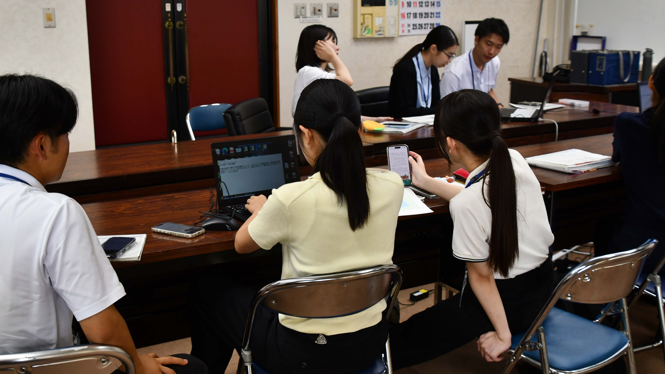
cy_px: 169
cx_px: 333
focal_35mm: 41
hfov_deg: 49.4
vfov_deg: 29.0
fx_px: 723
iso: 1000
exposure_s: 1/160
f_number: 6.3
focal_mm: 26
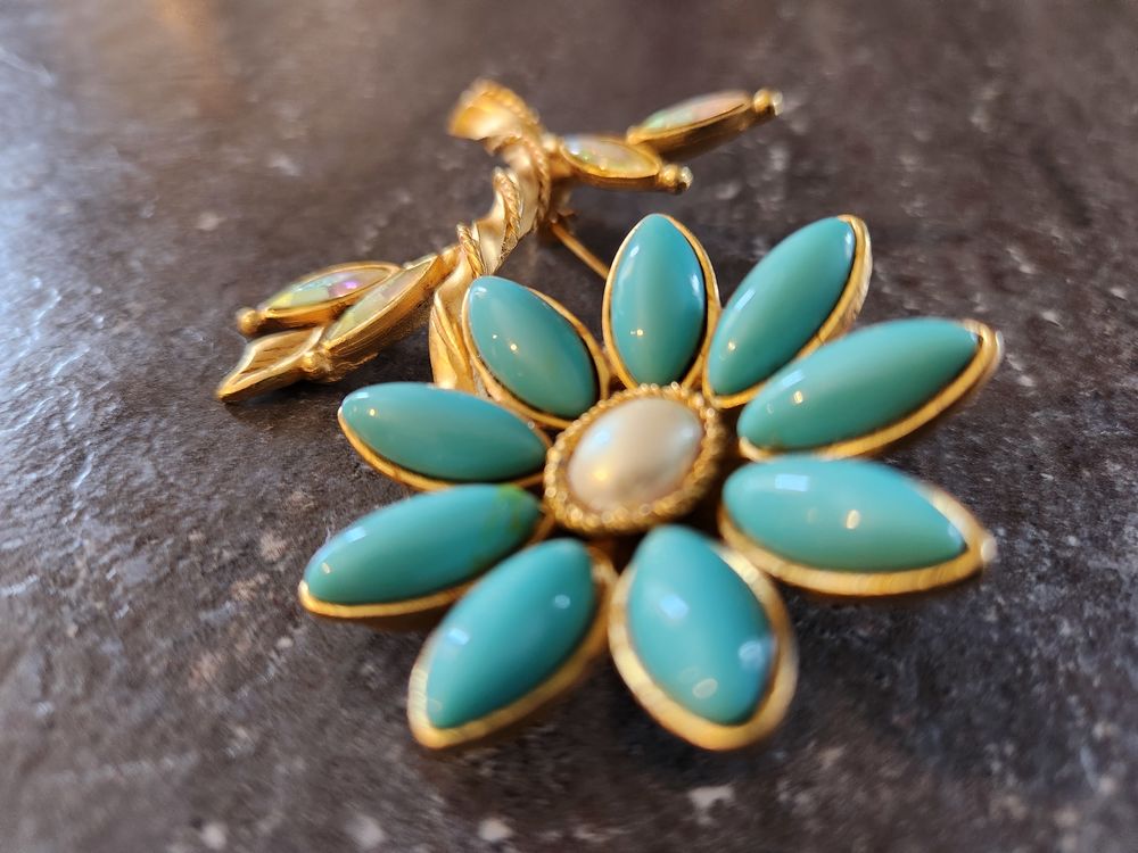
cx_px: 569
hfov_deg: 73.9
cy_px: 426
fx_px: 756
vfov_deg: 58.9
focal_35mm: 23
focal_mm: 5.4
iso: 500
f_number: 1.8
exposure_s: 1/33.3
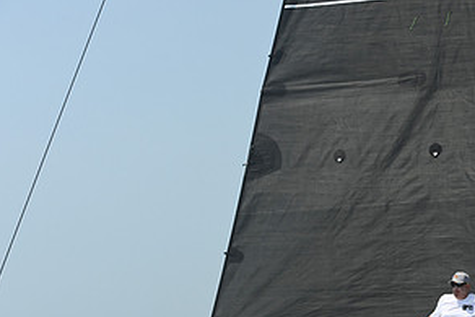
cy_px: 313
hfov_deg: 14.6
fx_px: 1835
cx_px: 442
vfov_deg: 9.8
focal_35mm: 139
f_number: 6.3
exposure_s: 1/1250
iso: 320
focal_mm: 70
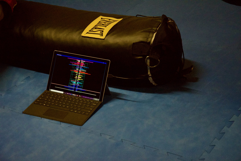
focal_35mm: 87
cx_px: 120
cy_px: 80
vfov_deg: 15.7
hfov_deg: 23.4
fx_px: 582
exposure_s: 1/250
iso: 6400
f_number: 5
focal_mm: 58
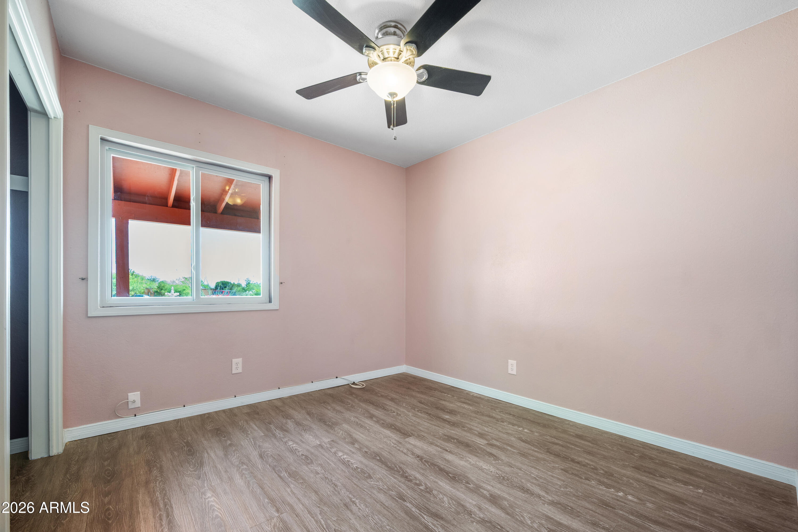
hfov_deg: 104.2
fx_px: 310
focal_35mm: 14
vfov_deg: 81.2
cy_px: 266
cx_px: 399
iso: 250
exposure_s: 1.6
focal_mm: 14
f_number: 9
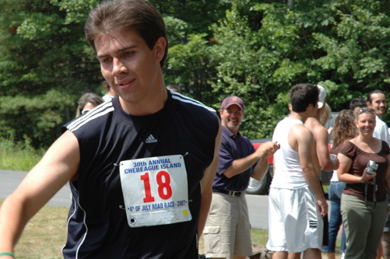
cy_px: 125
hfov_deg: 15.3
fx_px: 1450
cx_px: 152
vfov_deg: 10.2
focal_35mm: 134
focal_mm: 70
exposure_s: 1/250
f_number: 8
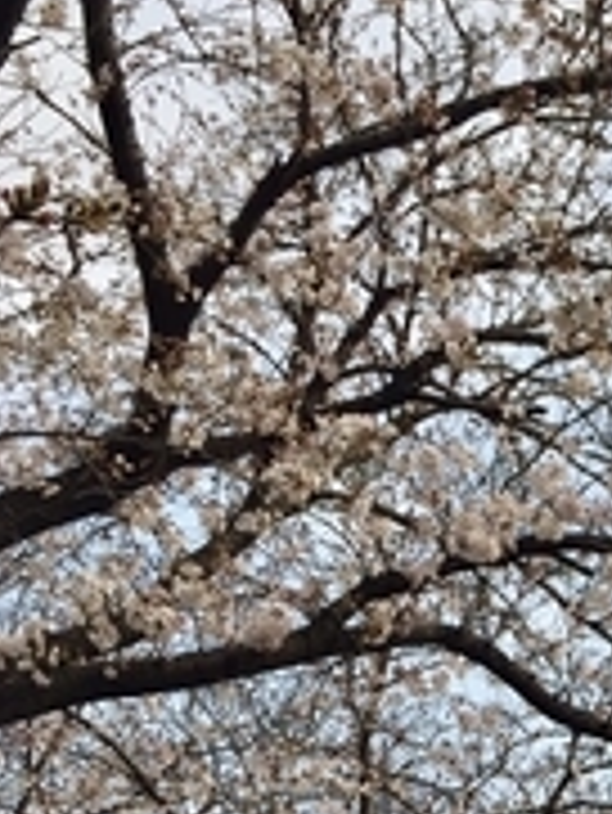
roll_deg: +2.8
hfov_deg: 17.5
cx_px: 745
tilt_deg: +25.5
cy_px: 904
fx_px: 1884
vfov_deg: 22.9
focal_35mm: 80
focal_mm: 4.15
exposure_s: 1/1522
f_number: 2.2
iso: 32
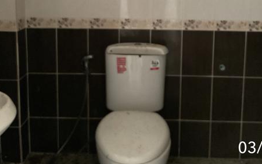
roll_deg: -0.8
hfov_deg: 44.3
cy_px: 23
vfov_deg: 27.8
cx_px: 142
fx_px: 321
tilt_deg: -8.1
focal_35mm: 45
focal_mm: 3
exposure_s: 1/17
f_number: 1.8
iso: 500
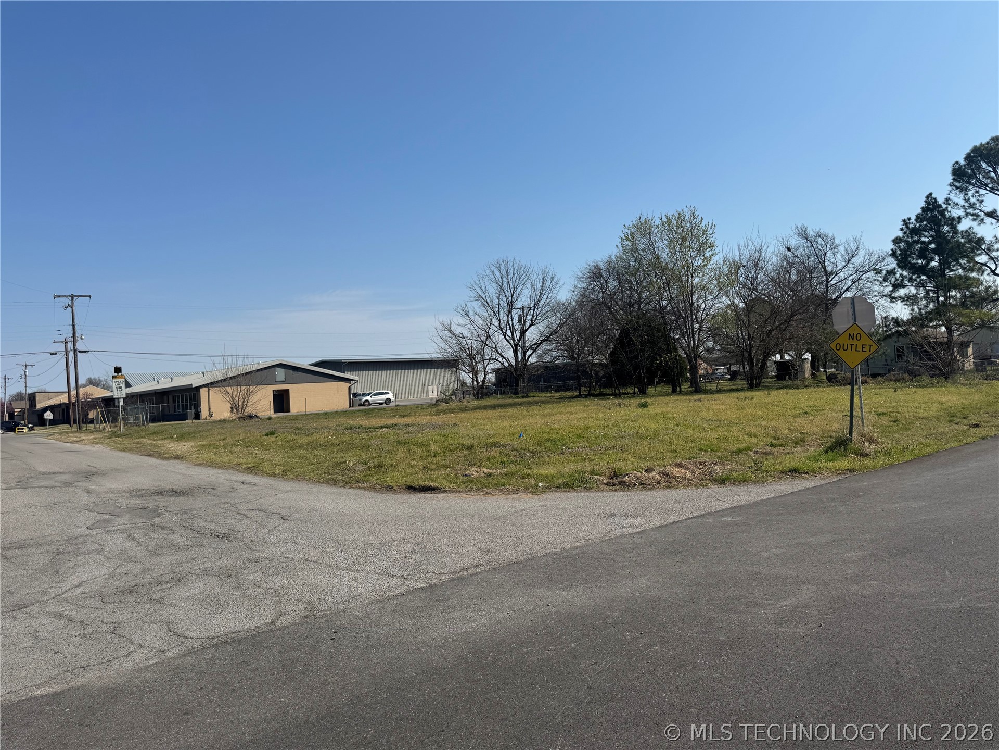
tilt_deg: +1.0
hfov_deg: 71.6
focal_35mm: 24
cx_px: 500
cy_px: 375
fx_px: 693
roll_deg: +3.1
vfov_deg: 56.8
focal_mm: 6.76
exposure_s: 1/7092
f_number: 1.78
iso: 80
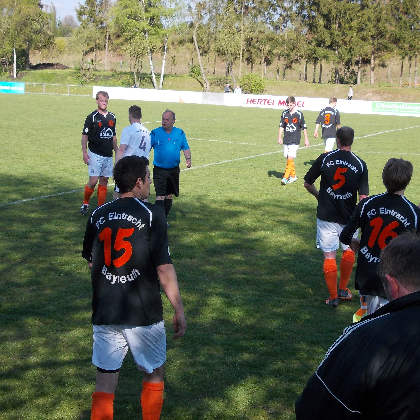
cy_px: 210
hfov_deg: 24.3
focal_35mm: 71
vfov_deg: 24.3
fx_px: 975
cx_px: 226
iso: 80
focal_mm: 8.5
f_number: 4
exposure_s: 1/320
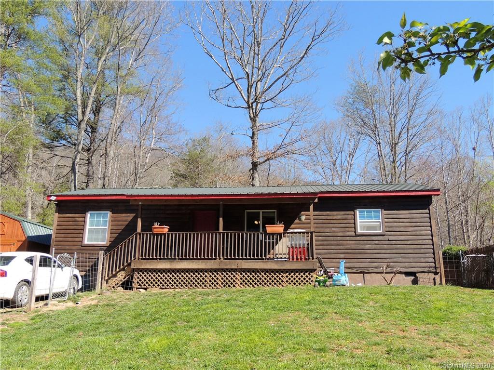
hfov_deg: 60.0
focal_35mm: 30
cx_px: 247
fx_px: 428
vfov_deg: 46.8
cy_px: 185
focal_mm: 5.3
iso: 100
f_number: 3.1
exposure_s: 1/640
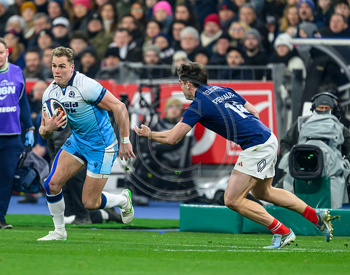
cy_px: 139
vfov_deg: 1.7
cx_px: 141
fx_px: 9291
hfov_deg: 2.2
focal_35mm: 903
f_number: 4
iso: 3200
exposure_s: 1/1250
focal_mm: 560
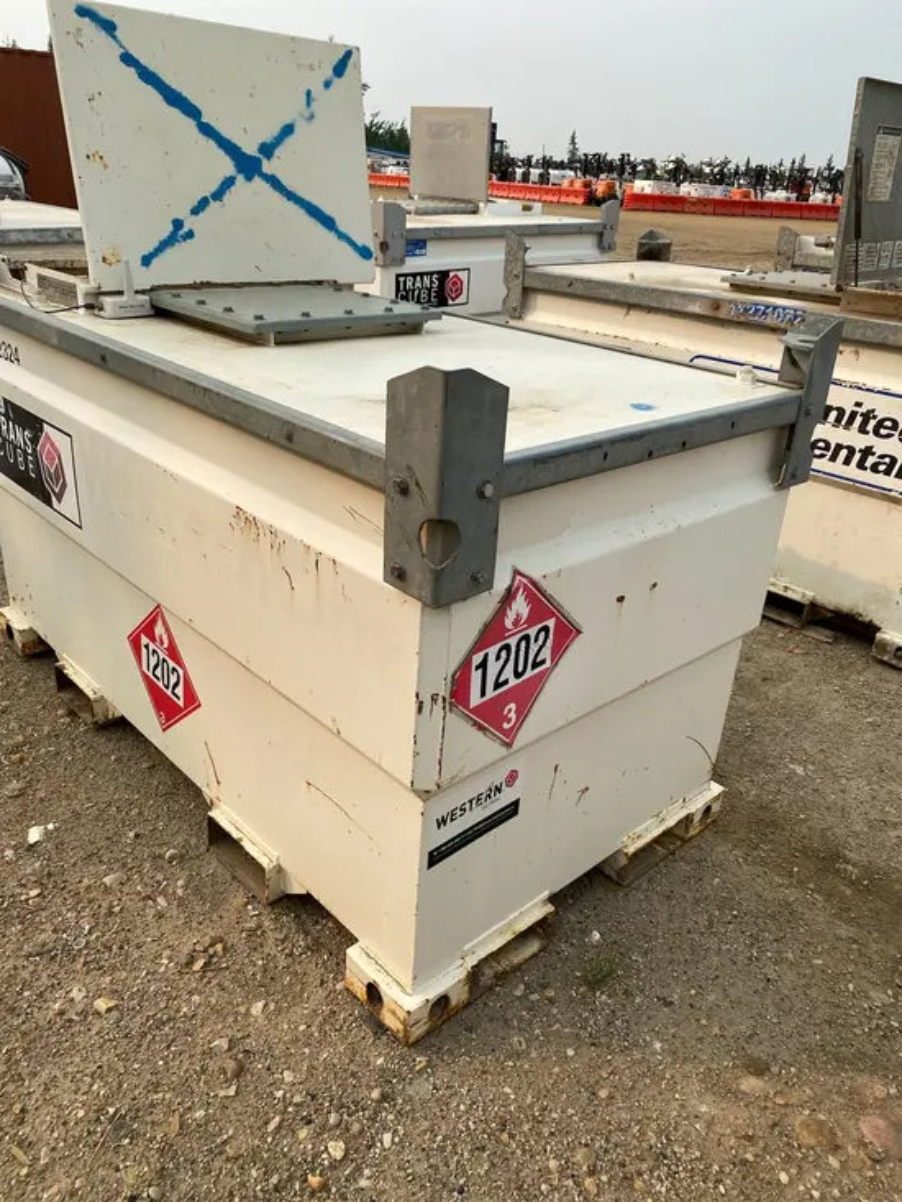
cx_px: 451
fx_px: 903
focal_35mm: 26
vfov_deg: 67.3
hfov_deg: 53.1
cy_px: 601
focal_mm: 4.25
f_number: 1.8
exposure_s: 1/1779
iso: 32
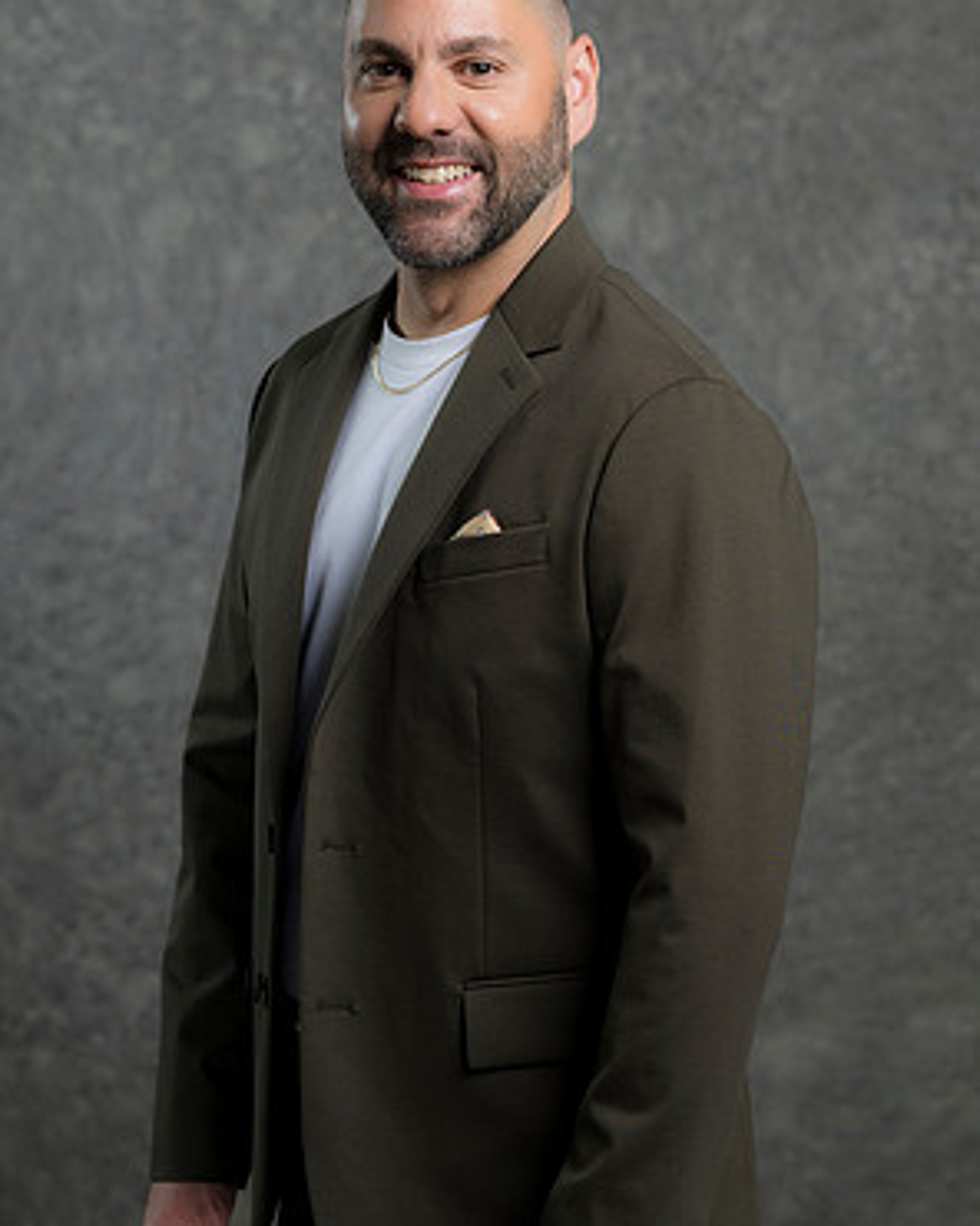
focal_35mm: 97
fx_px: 3517
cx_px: 490
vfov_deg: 19.7
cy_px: 530
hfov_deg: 15.9
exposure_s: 1/200
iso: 125
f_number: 5
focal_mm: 85
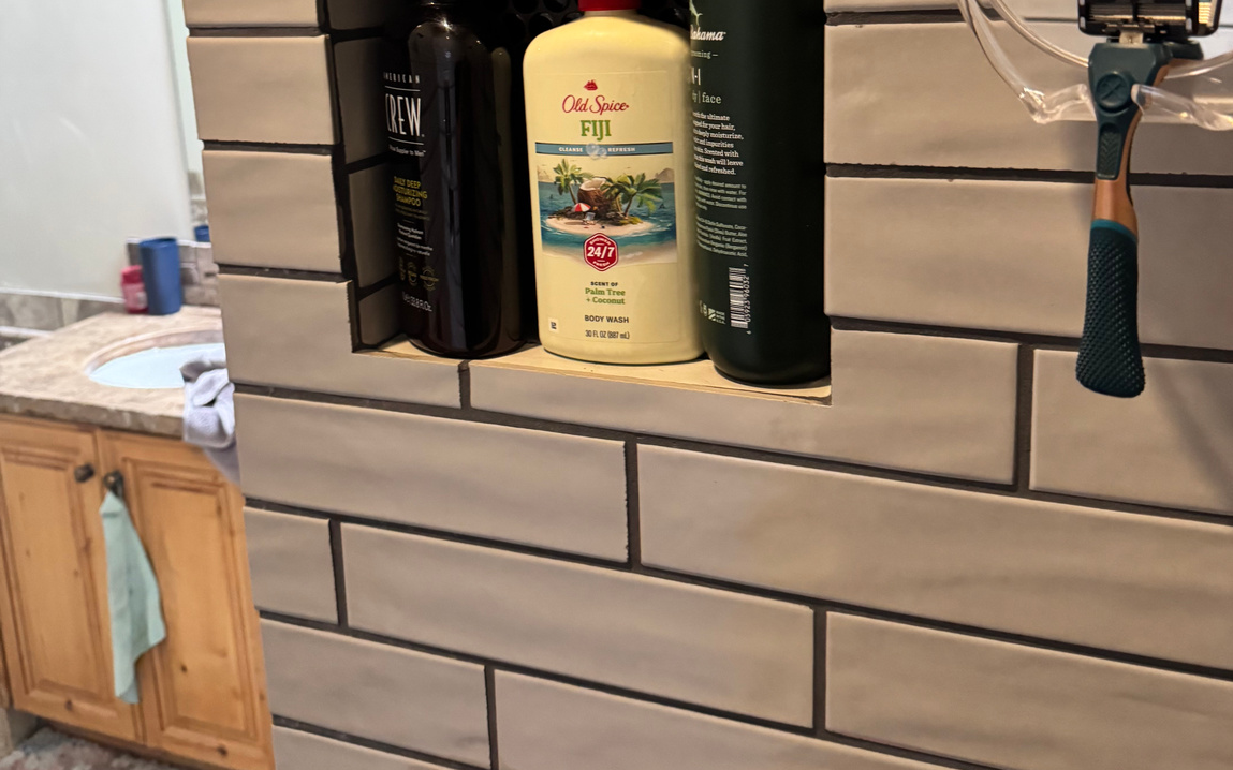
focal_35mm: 34
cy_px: 196
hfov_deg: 56.7
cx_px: 617
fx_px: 1142
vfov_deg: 36.4
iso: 640
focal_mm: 6.76
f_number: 1.78
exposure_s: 1/60
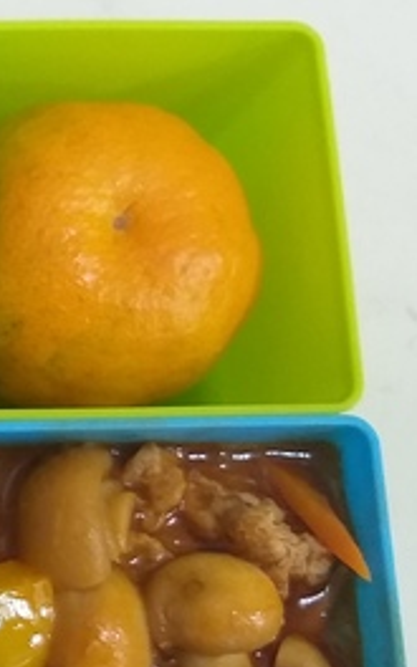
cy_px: 459
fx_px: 1327
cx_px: -364
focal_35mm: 73
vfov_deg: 28.0
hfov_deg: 15.1
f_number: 1.7
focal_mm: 3.93
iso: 160
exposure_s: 1/60
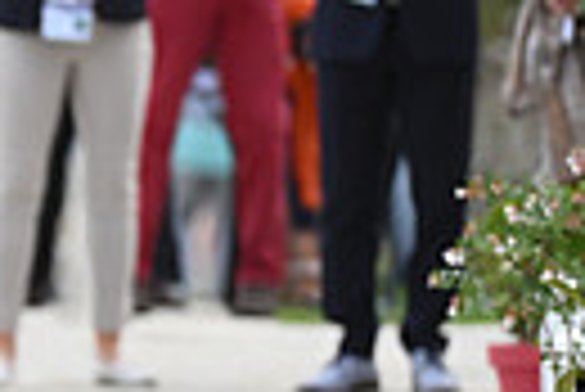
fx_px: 25378
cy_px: 115
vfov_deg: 0.9
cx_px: -621
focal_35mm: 1560
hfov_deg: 1.3
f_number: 5.6
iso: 720
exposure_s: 1/1600
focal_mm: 350
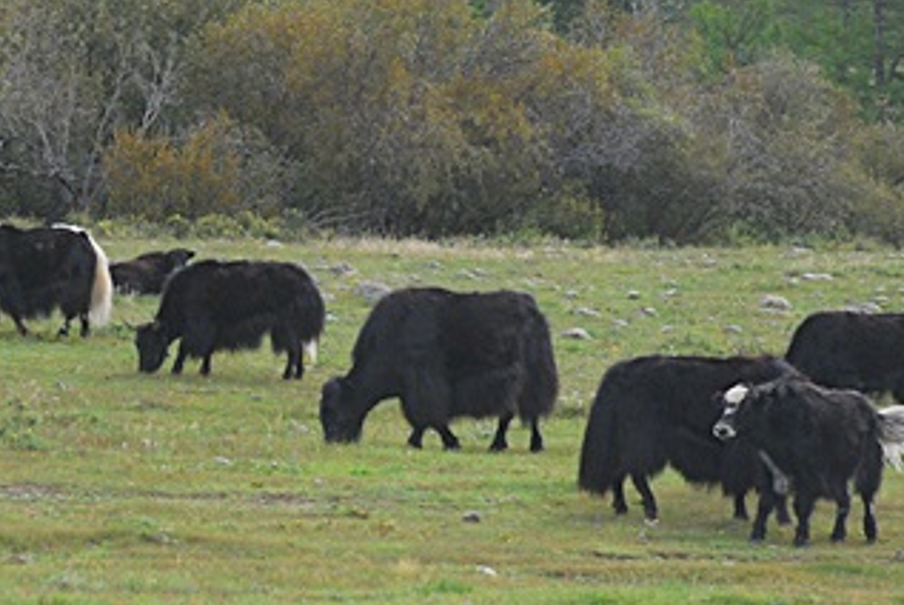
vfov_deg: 4.3
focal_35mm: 322
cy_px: 263
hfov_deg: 6.4
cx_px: 23
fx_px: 8100
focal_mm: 85
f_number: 5.6
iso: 400
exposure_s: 1/400
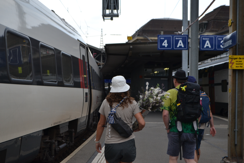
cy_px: 82
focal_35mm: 60
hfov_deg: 33.4
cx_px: 122
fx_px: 407
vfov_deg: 22.6
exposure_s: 1/250
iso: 400
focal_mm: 40
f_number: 5.3
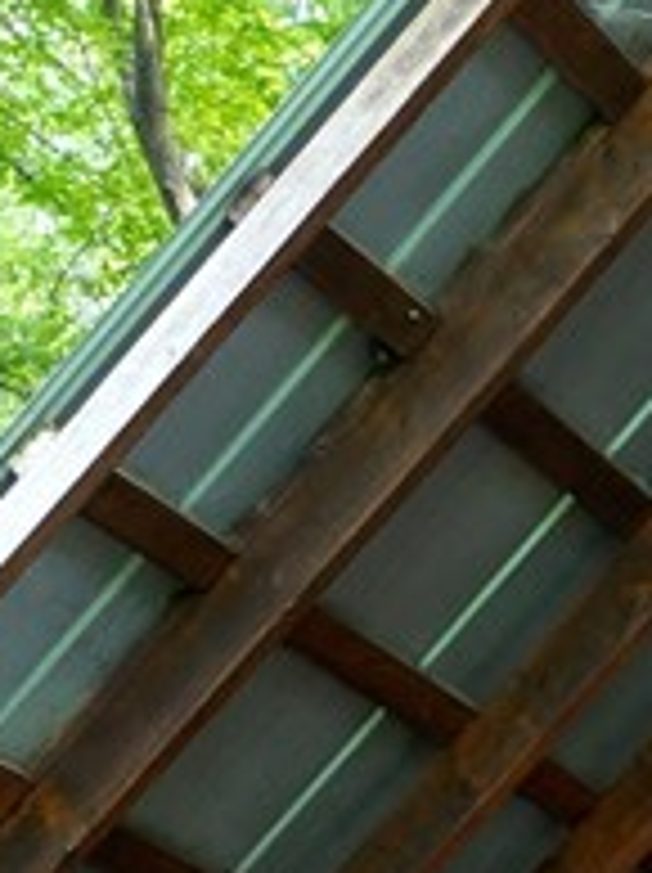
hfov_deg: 10.2
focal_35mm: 127
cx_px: 1551
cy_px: 1602
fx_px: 3196
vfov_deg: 13.8
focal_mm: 6.72
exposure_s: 1/15
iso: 100
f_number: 1.7
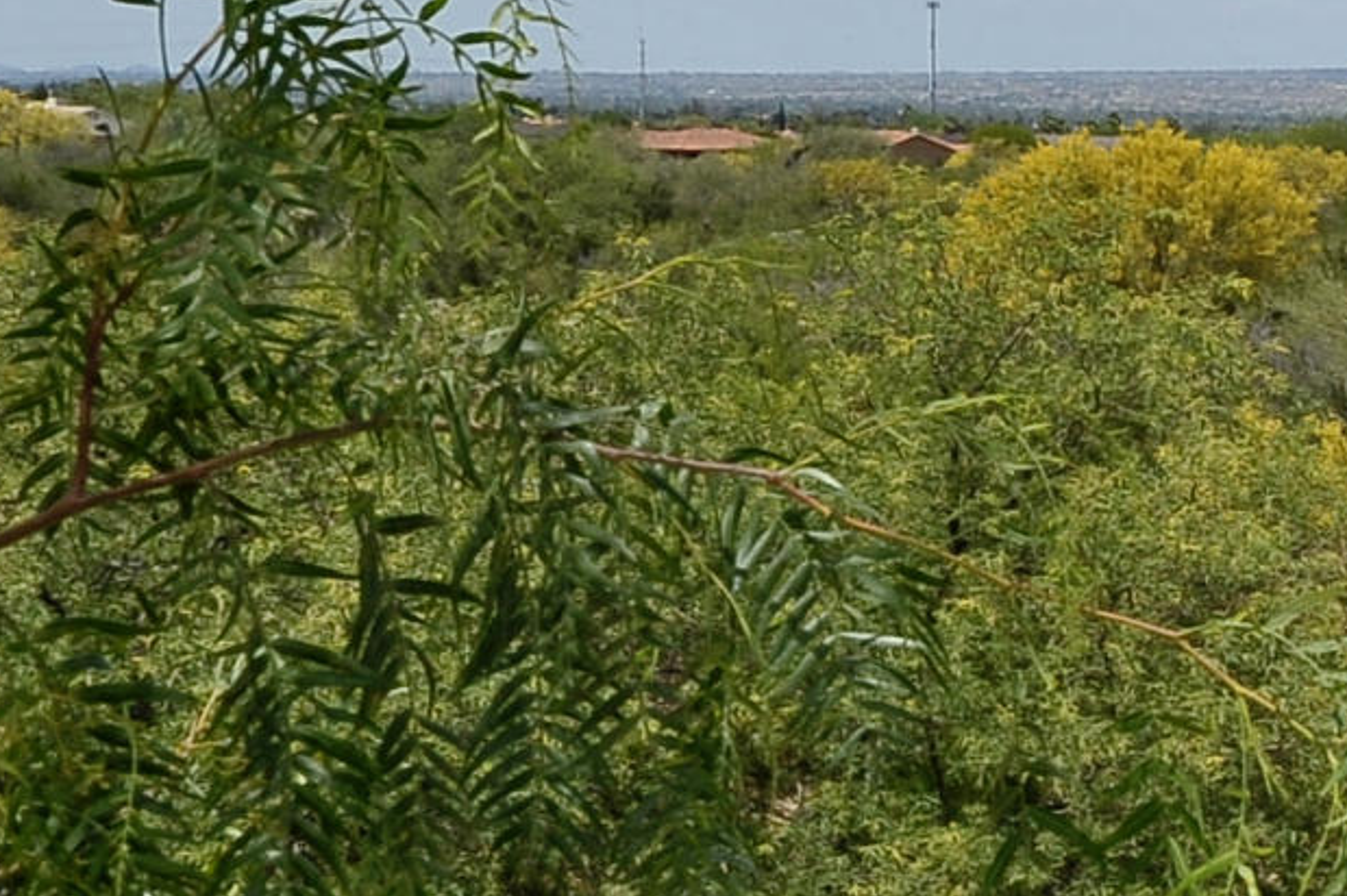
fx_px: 4712
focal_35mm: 126
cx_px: 2572
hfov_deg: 14.1
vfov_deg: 10.9
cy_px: 439
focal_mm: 26
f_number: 14
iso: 250
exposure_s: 1/320
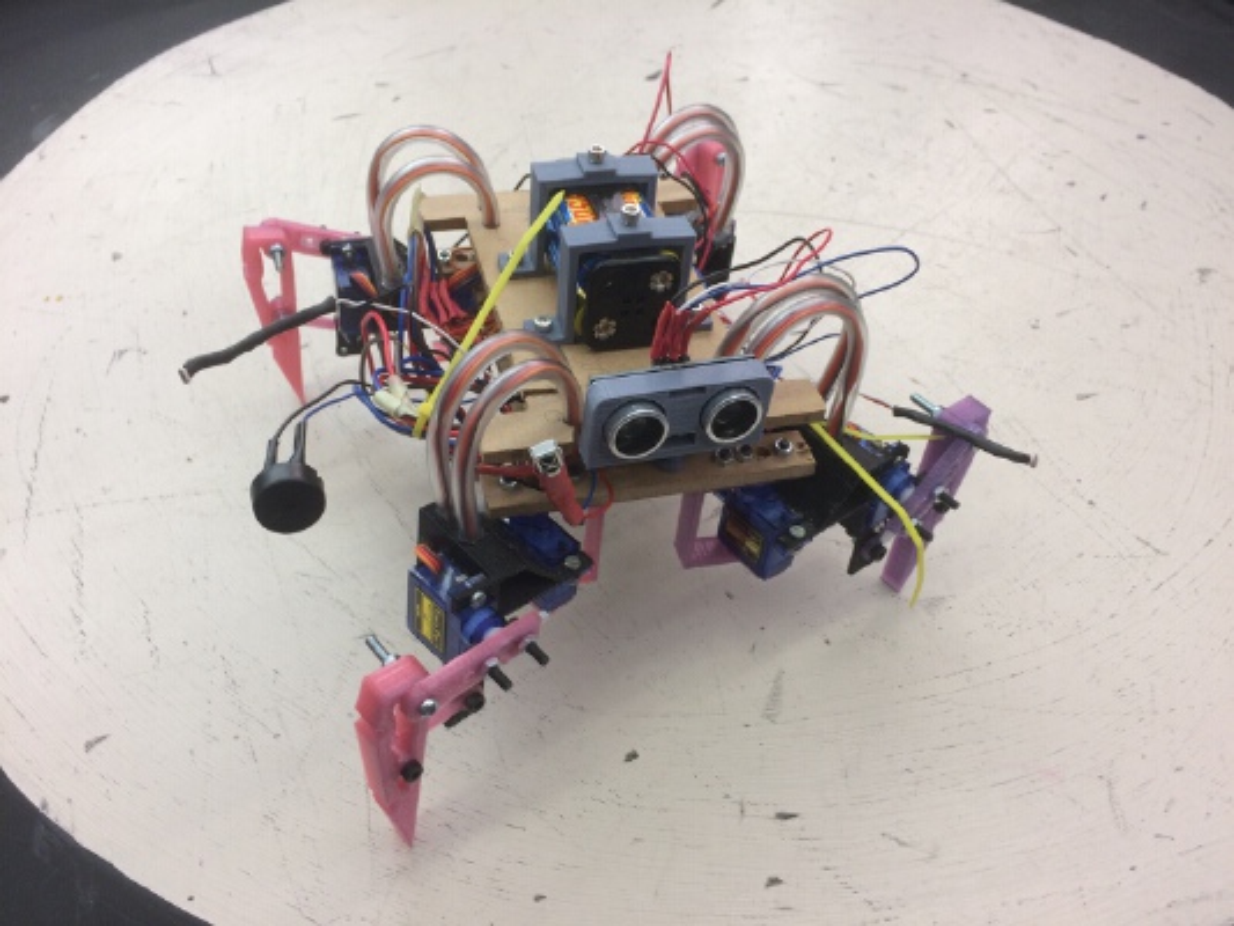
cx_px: 617
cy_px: 463
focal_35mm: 29
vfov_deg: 48.2
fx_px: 1034
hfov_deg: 61.6
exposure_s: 1/50
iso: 50
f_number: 2.2
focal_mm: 4.15
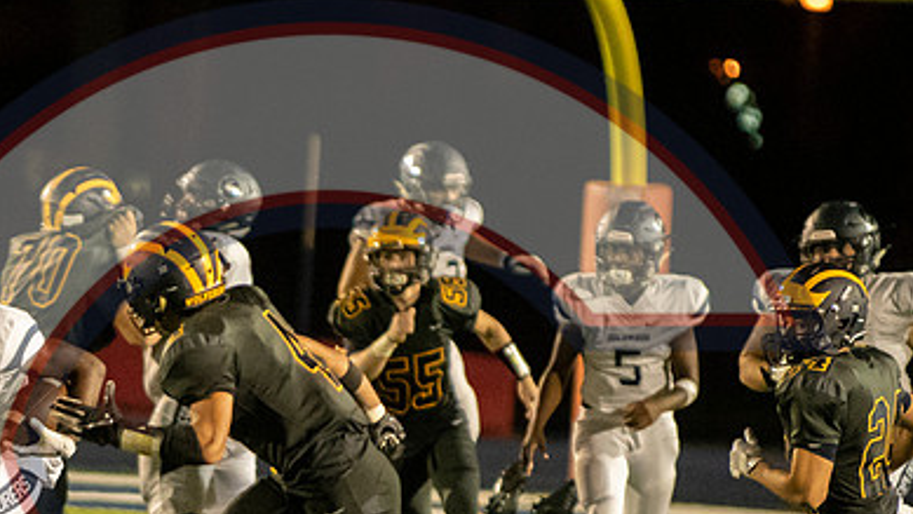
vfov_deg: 1.8
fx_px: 16635
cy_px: 533
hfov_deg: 3.1
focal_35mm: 687
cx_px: 4
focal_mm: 200
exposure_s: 1/1250
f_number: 2.8
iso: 10000
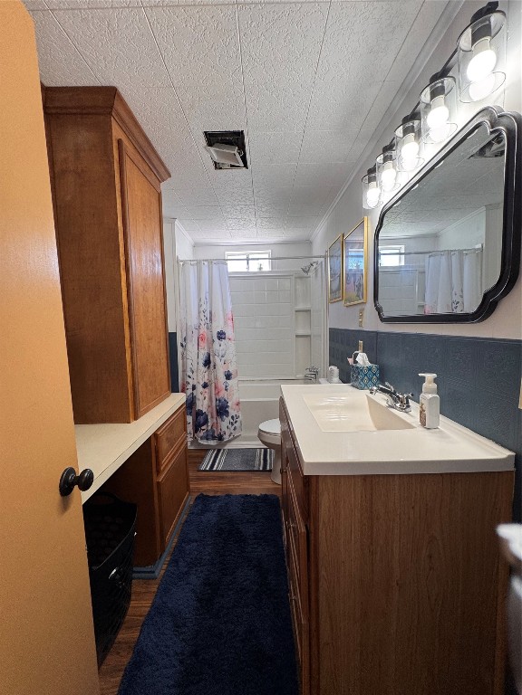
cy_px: 348
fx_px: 281
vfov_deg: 102.1
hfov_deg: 85.7
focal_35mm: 14
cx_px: 261
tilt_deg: -5.5
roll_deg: +2.0
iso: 100
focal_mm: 2.22
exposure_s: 1/120
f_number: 2.2
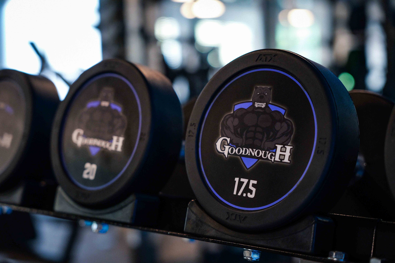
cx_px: 198
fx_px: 647
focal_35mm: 59
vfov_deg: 23.0
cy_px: 132
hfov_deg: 33.9
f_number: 2.8
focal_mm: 59
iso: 3200
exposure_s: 1/125
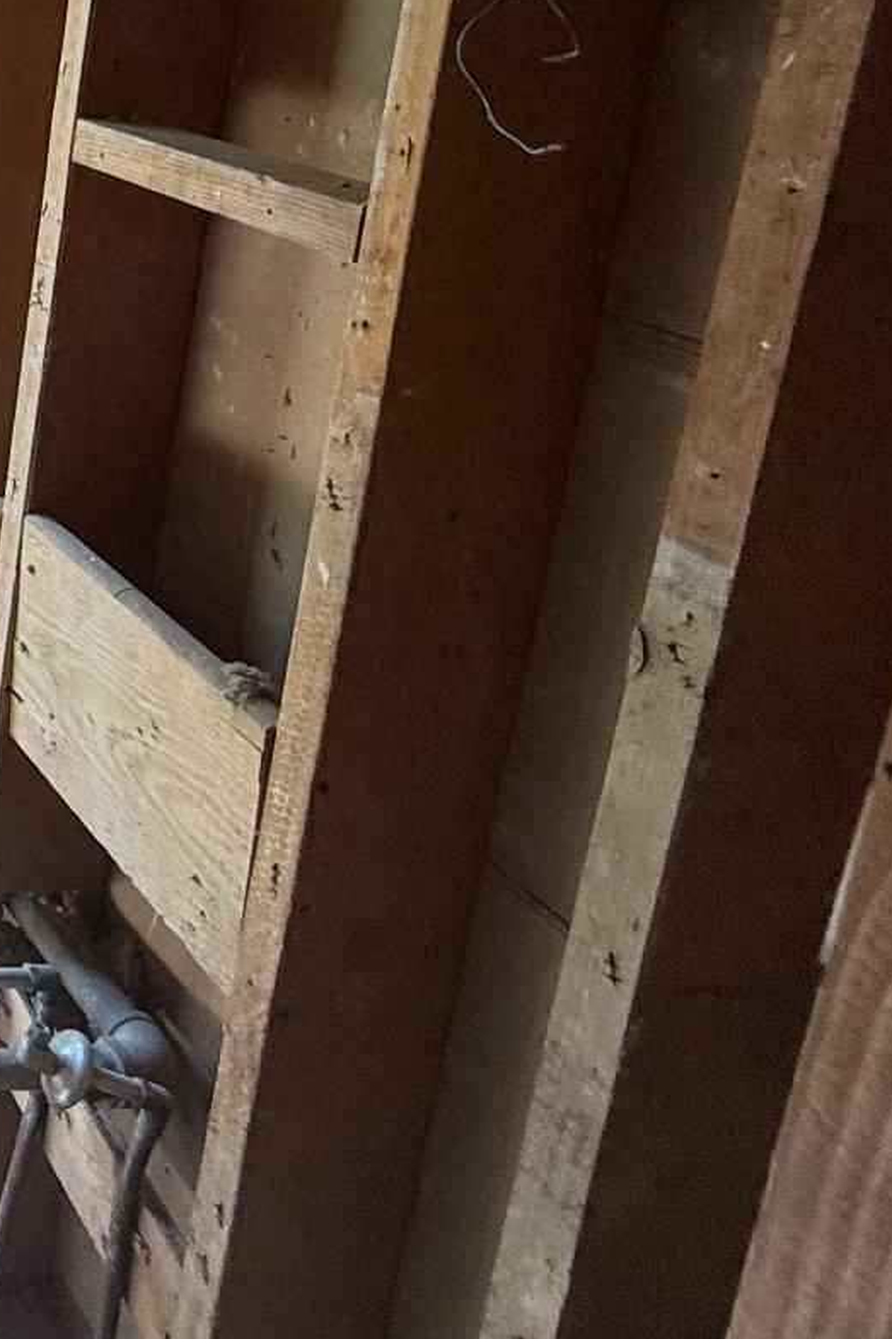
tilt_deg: -11.6
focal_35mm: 38
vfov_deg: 46.6
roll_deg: -1.0
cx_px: -681
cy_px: 181
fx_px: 1413
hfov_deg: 22.3
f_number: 2.2
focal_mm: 2.22
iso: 125
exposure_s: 1/99
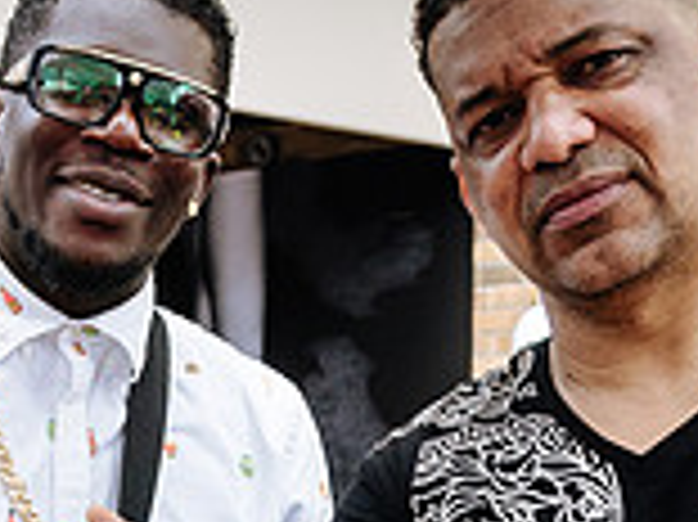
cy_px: 677
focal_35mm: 105
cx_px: 18
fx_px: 2116
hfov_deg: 18.3
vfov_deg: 13.6
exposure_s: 1/100
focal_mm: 18
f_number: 4
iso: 100
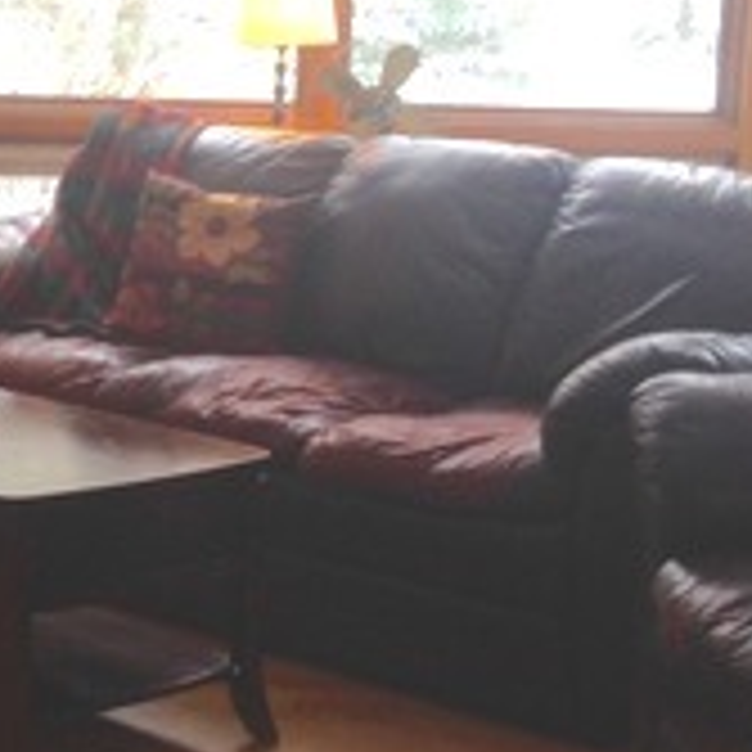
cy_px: 288
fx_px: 2753
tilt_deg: -7.9
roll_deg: -1.6
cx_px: -234
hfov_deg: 14.8
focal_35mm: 112
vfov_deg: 15.5
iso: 50
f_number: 2.4
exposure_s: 1/30
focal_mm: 4.12
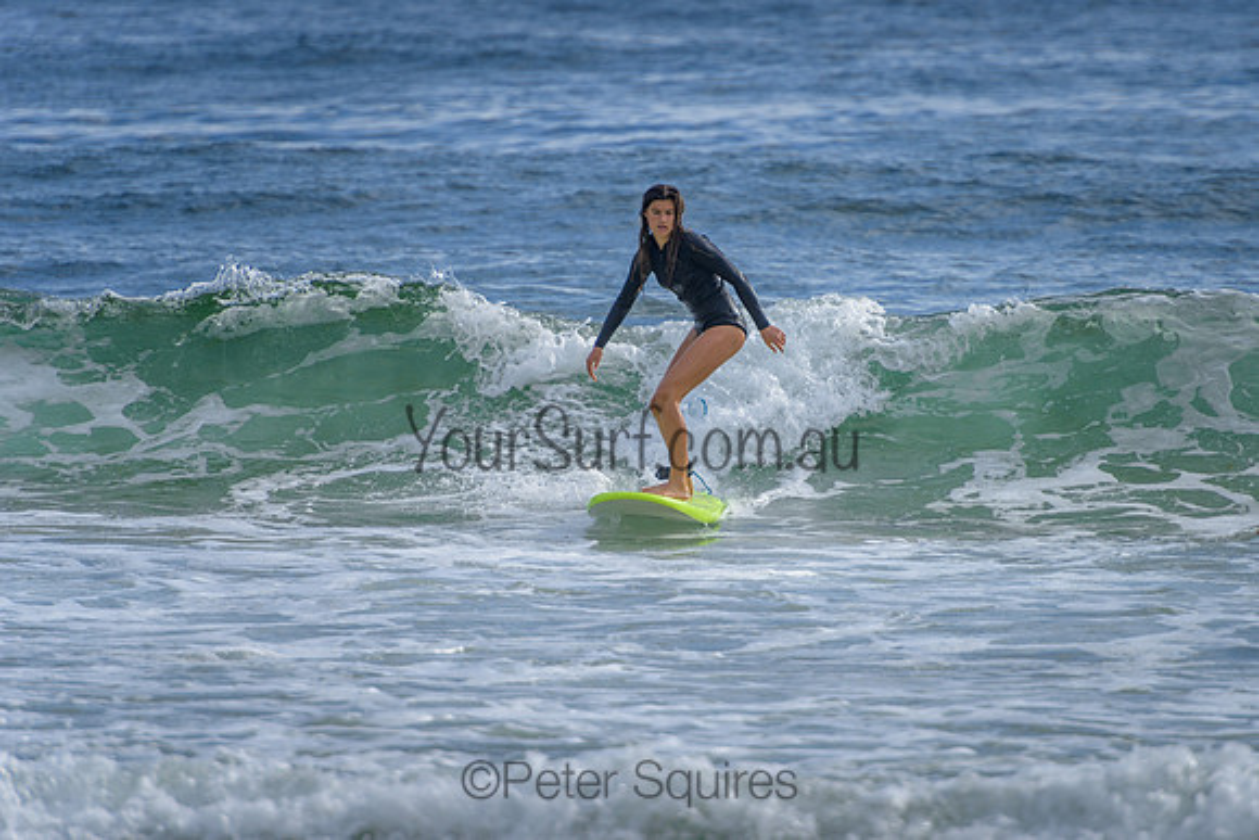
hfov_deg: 4.2
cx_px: 772
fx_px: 17151
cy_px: 379
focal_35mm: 490
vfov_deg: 2.8
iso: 160
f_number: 5.6
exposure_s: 1/1600
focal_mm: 400
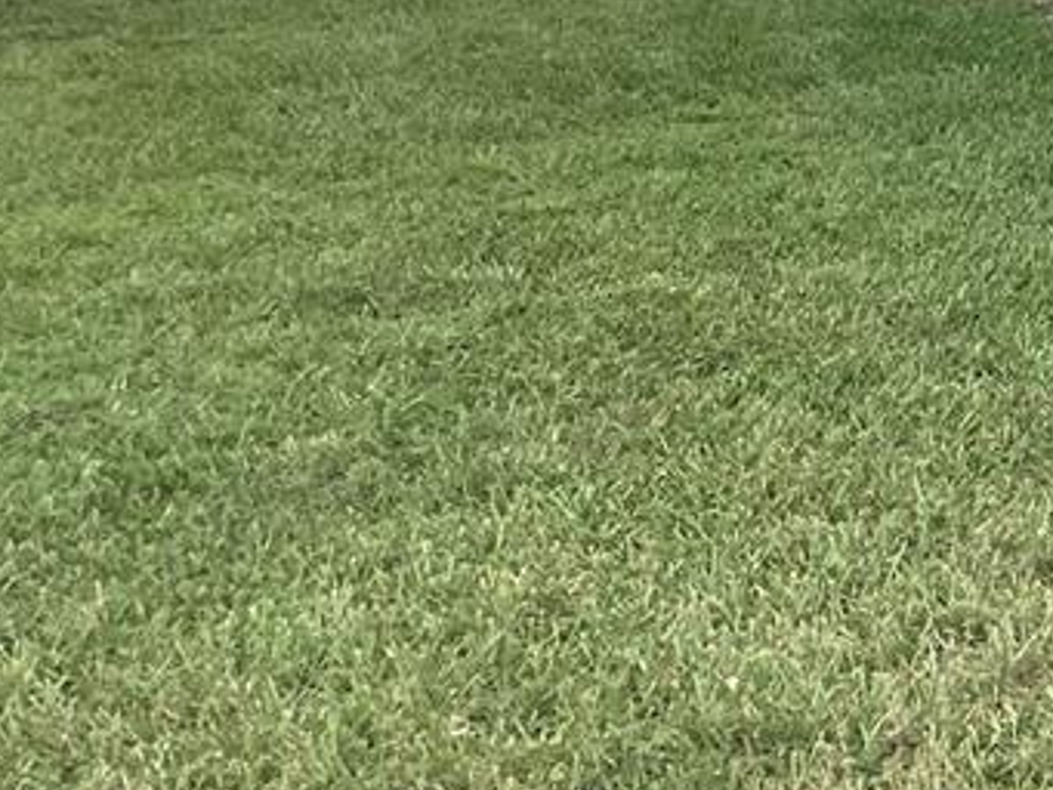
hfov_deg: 18.9
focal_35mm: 93
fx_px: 2830
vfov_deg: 15.3
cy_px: -154
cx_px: 1510
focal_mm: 3.3
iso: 25
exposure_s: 1/727
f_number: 2.4
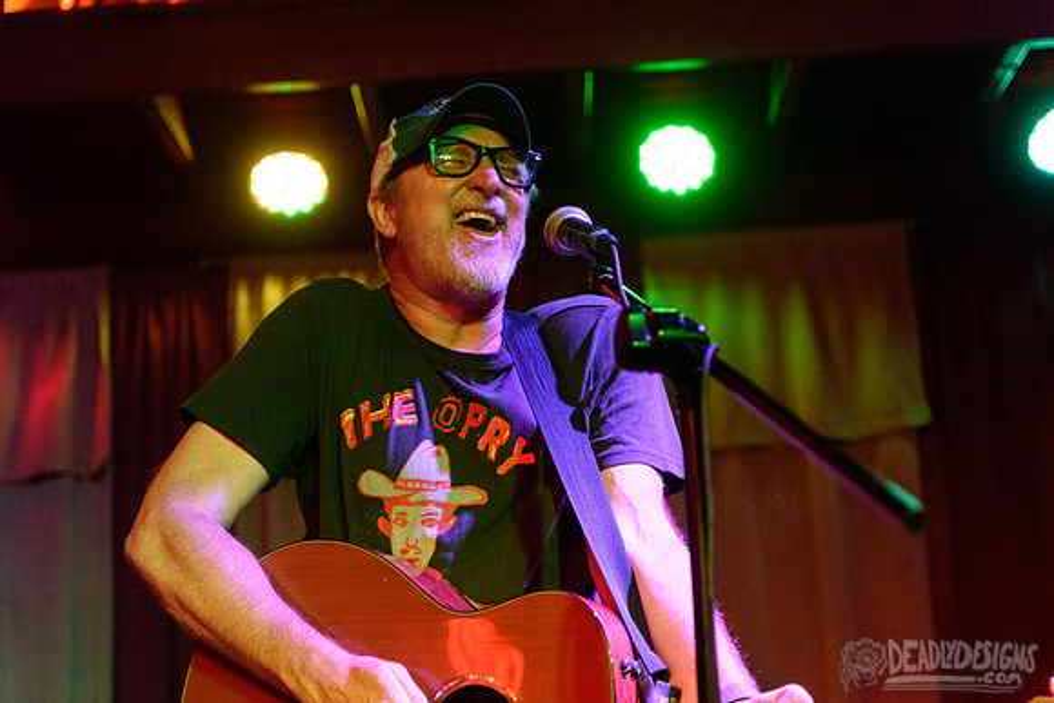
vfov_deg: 19.5
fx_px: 2050
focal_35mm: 70
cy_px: 352
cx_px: 527
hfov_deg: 28.8
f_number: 3.2
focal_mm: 70
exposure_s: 1/80
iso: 3200
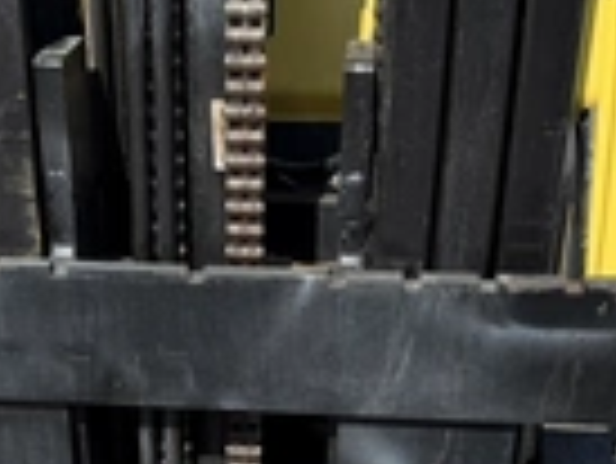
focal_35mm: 70
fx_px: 1247
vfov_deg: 20.2
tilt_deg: -28.7
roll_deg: +0.0
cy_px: 487
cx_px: 216
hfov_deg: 27.6
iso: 80
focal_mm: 6.76
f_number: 1.78
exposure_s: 1/3953
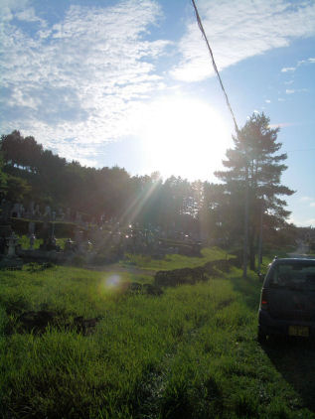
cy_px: 210
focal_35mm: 35
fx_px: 424
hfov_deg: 40.7
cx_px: 158
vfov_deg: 52.6
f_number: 4.3
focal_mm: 5.8
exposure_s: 1/2000
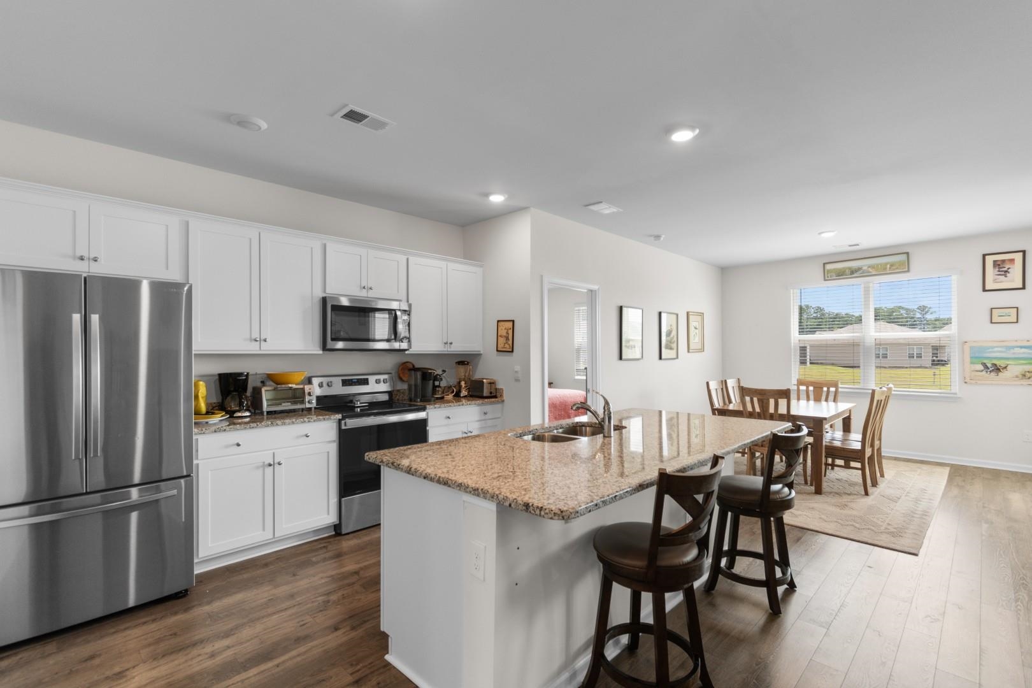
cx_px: 516
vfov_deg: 77.3
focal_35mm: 15
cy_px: 344
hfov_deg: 100.4
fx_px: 430
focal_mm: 10
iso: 100
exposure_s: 1/13
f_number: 4.5
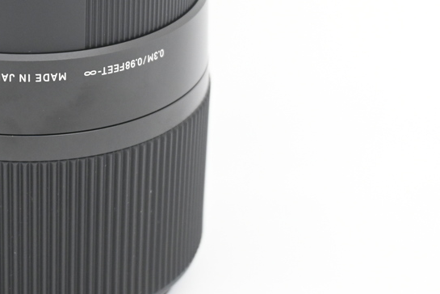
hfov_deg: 16.5
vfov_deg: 11.2
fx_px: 1493
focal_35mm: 122
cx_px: 20
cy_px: 77
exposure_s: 1/20
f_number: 5.3
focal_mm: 37
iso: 1000
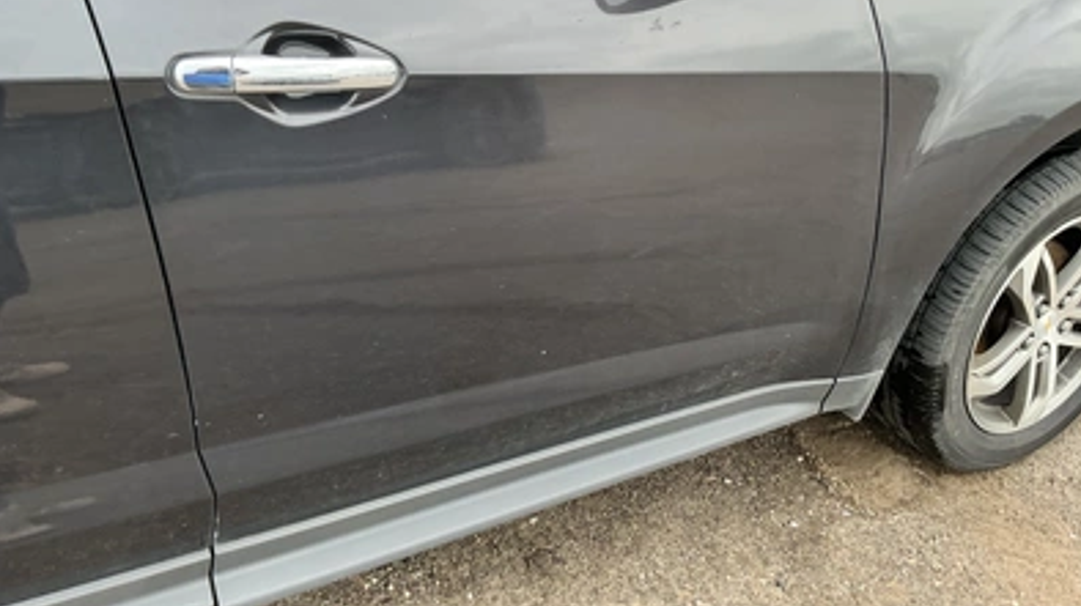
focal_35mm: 31
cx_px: 546
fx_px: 888
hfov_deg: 62.7
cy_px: 236
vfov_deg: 37.5
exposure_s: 1/135
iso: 16
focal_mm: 3
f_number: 1.8
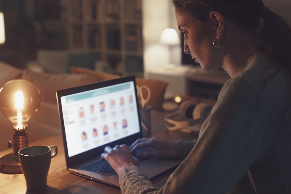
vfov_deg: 27.0
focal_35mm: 50
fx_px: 404
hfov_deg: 39.6
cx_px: 146
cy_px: 97
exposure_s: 1/40
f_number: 3.5
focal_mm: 50
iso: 160
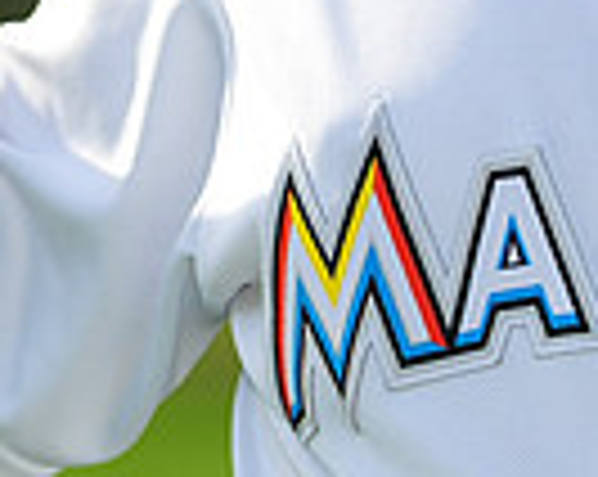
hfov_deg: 2.4
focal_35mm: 820
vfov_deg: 1.9
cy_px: -346
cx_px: 620
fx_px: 14491
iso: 200
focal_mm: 200
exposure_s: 1/1000
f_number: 4.5
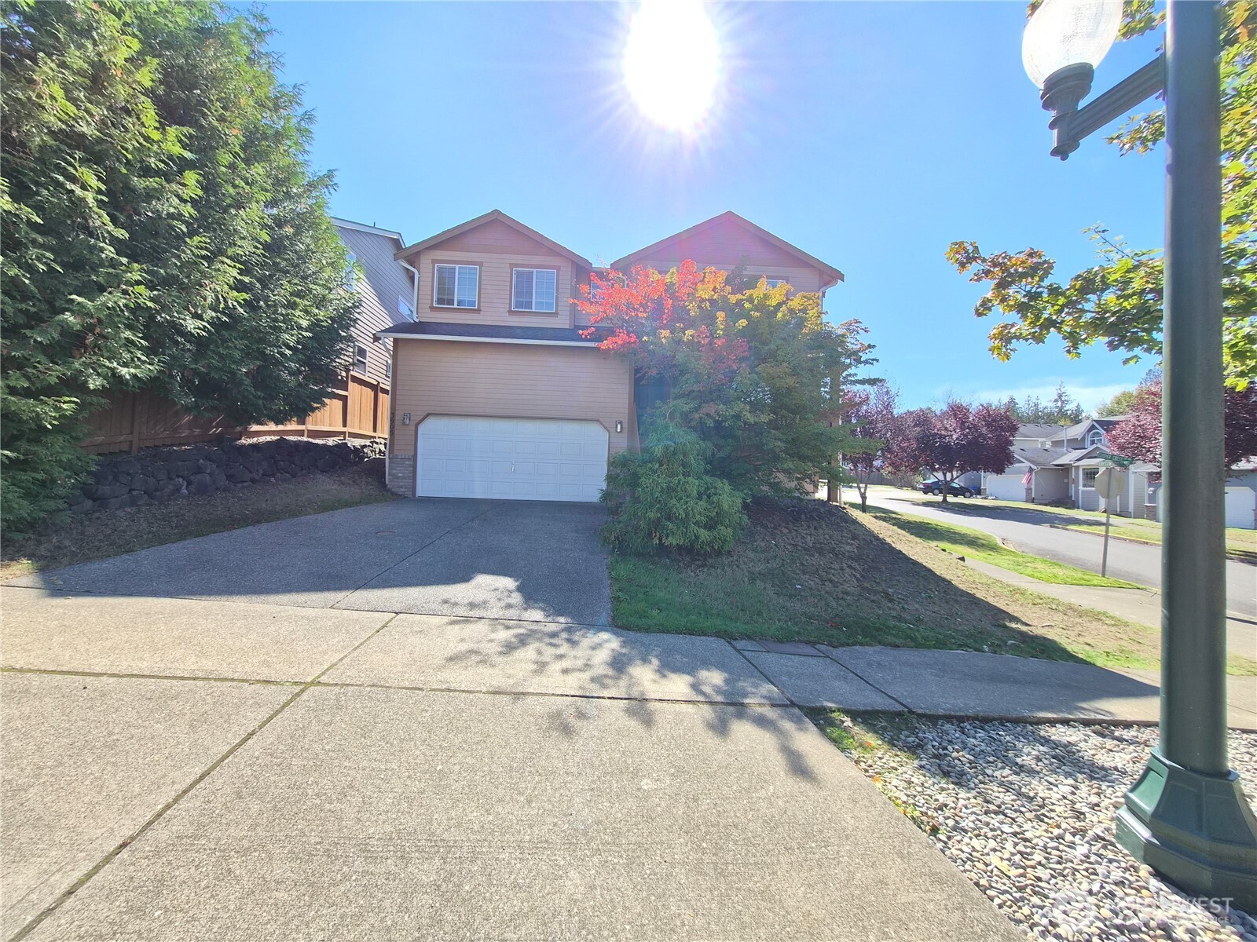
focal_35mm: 13
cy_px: 471
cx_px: 628
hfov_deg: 106.2
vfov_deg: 89.9
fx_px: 472
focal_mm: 1.7
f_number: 2.2
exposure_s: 1/322
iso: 25
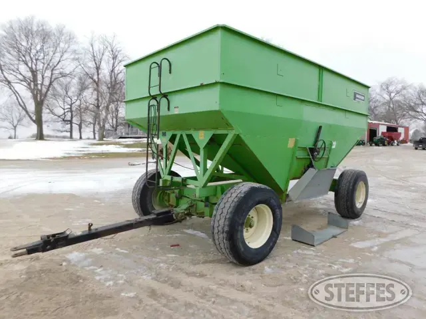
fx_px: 283
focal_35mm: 23
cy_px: 160
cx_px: 213
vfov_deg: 58.9
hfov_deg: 73.9
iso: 125
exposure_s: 1/640
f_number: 3
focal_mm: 4
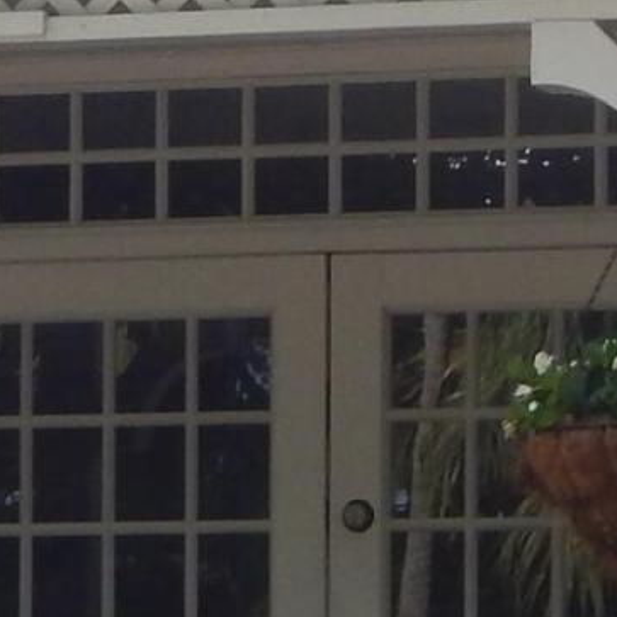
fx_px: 7643
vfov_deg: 4.6
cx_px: -280
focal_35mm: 379
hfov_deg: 4.6
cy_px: 581
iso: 125
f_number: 3.8
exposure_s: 1/500
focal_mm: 9.7
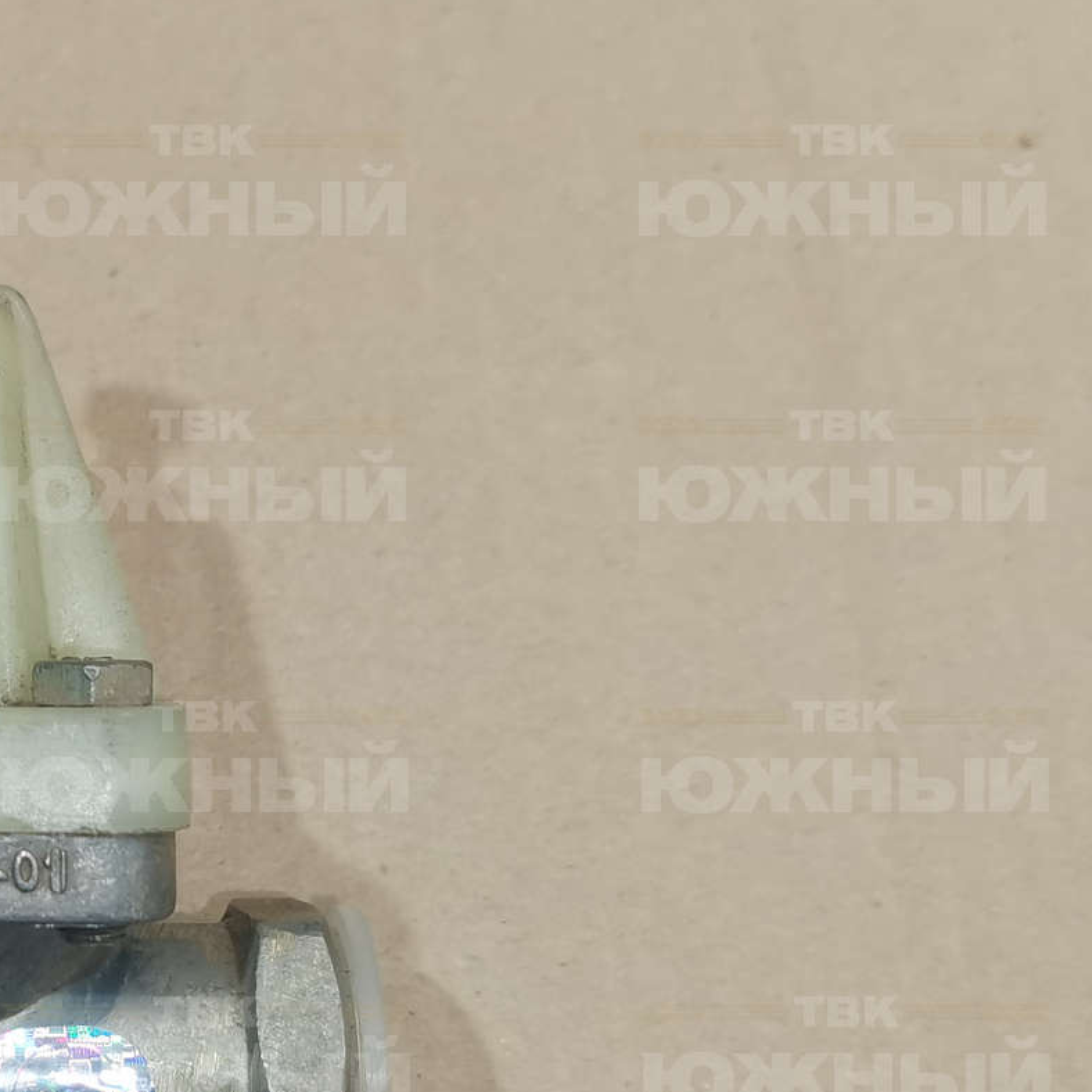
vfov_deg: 30.5
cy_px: 669
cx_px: -104
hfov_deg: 27.9
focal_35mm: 56
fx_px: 1999
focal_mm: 4.66
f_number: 1.4
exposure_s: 1/100
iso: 160
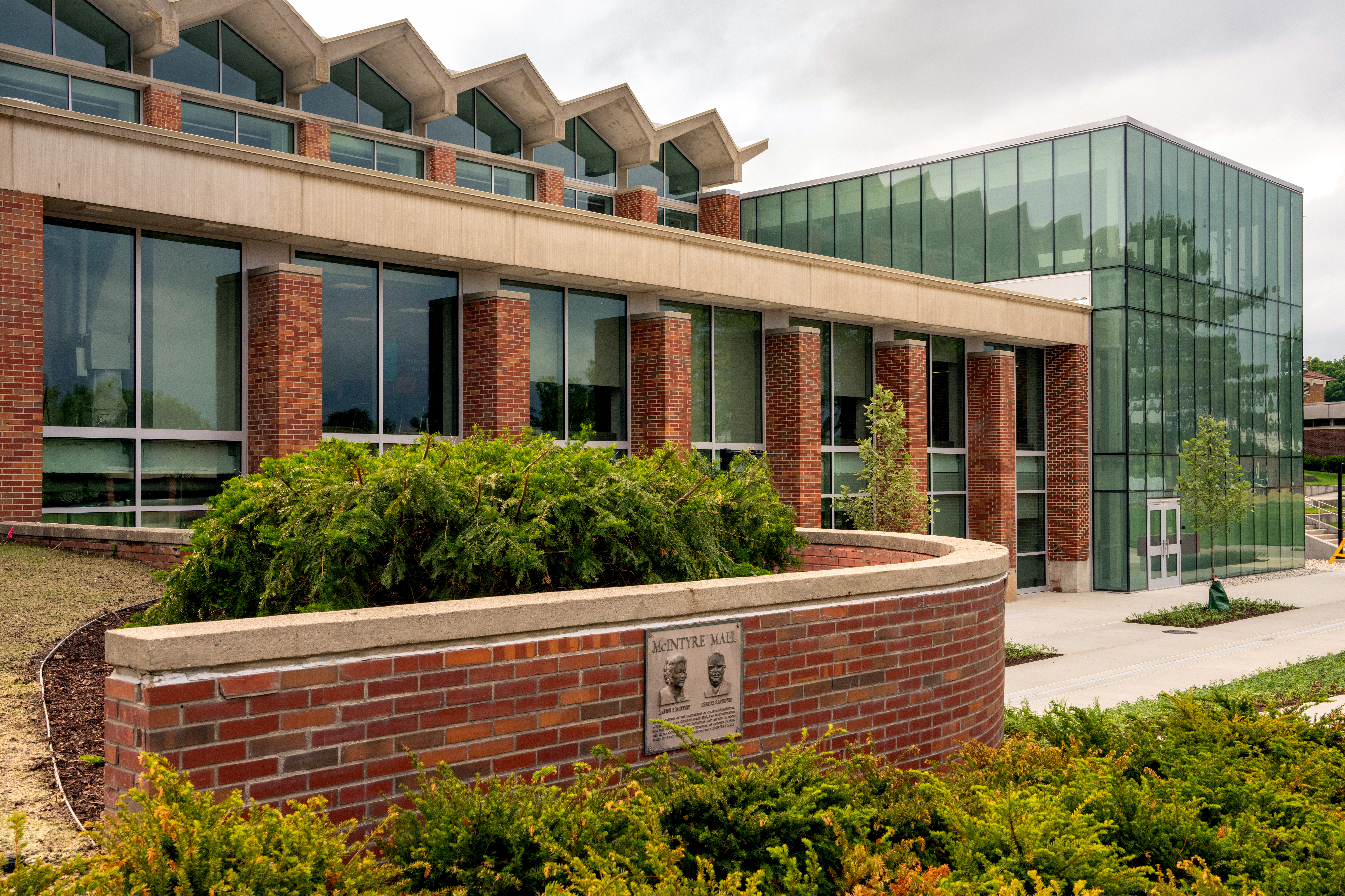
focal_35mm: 35
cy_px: 448
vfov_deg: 37.9
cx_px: 672
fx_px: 1308
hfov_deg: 54.4
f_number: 11
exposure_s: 1/320
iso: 1600
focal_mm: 35
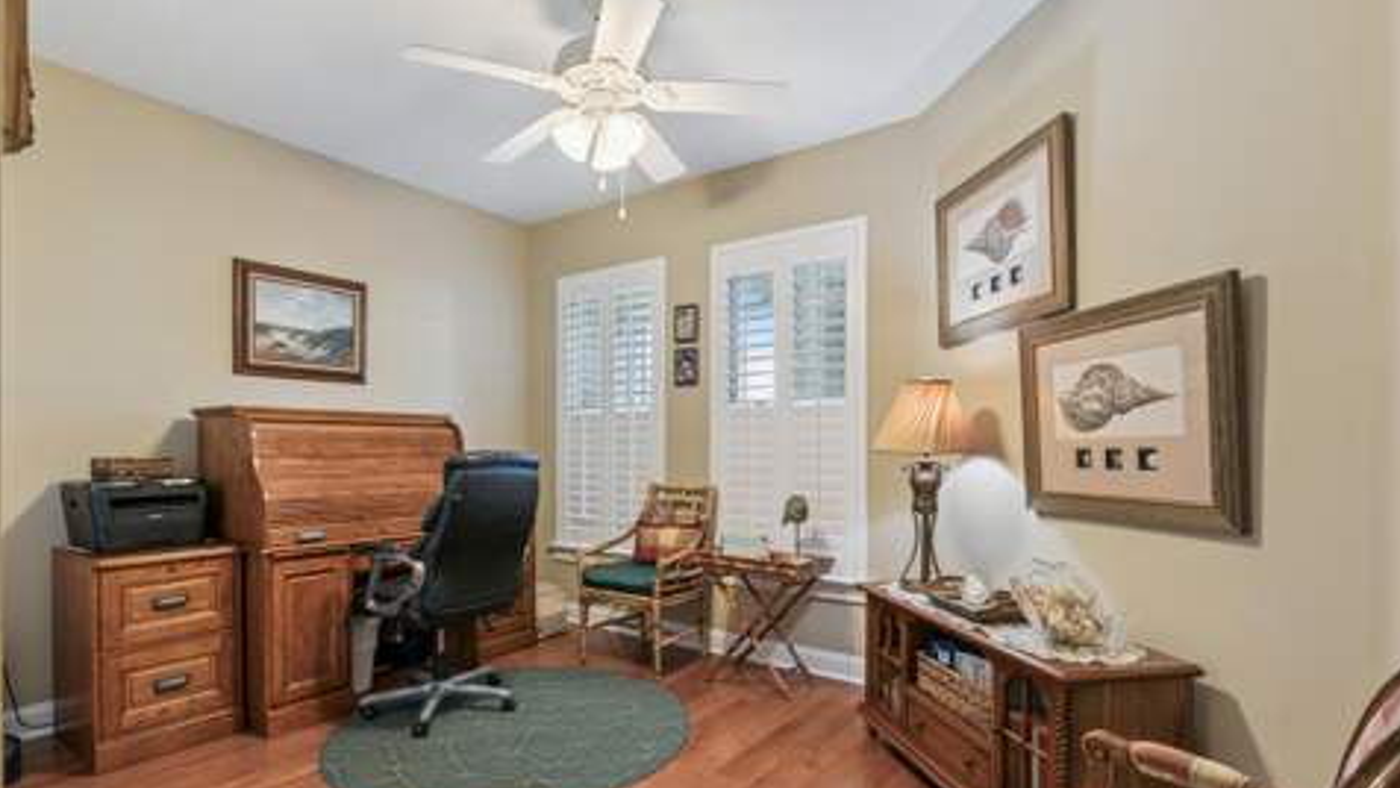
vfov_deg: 58.2
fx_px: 705
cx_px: 703
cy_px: 444
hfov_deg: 89.6
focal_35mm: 19
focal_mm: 18
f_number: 8
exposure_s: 1/5
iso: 250
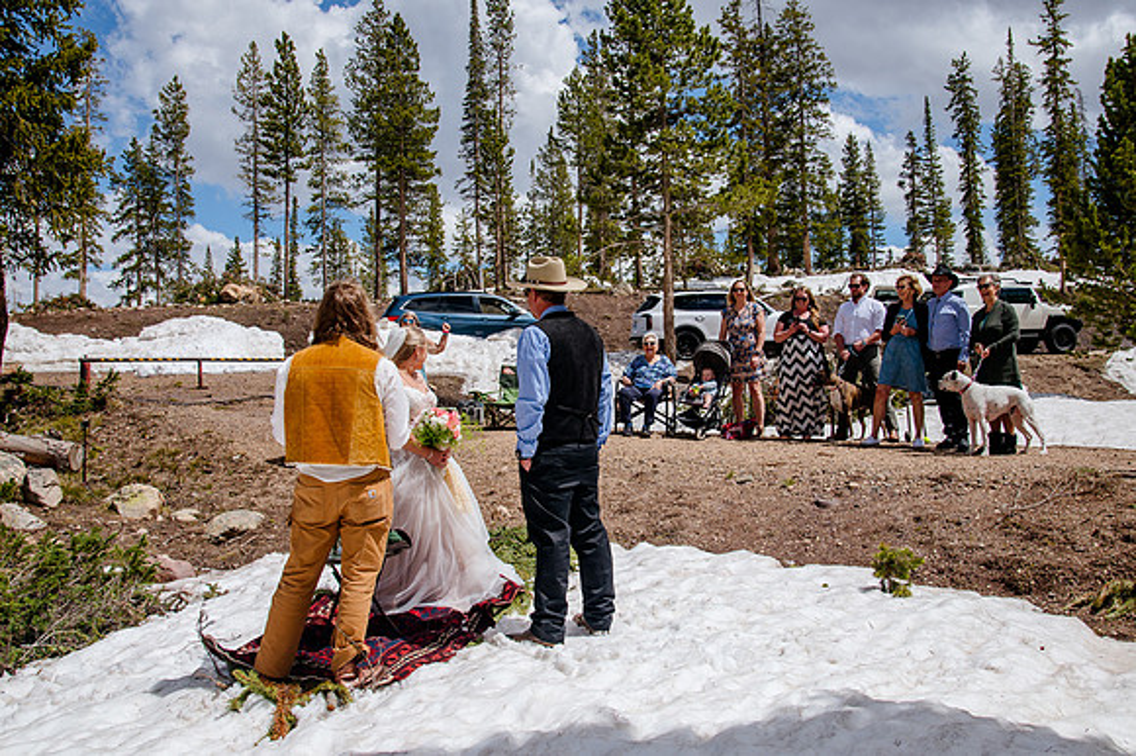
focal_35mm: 35
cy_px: 392
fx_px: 1106
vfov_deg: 37.7
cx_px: 586
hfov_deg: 54.3
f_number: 8
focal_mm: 30
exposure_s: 1/640
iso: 200
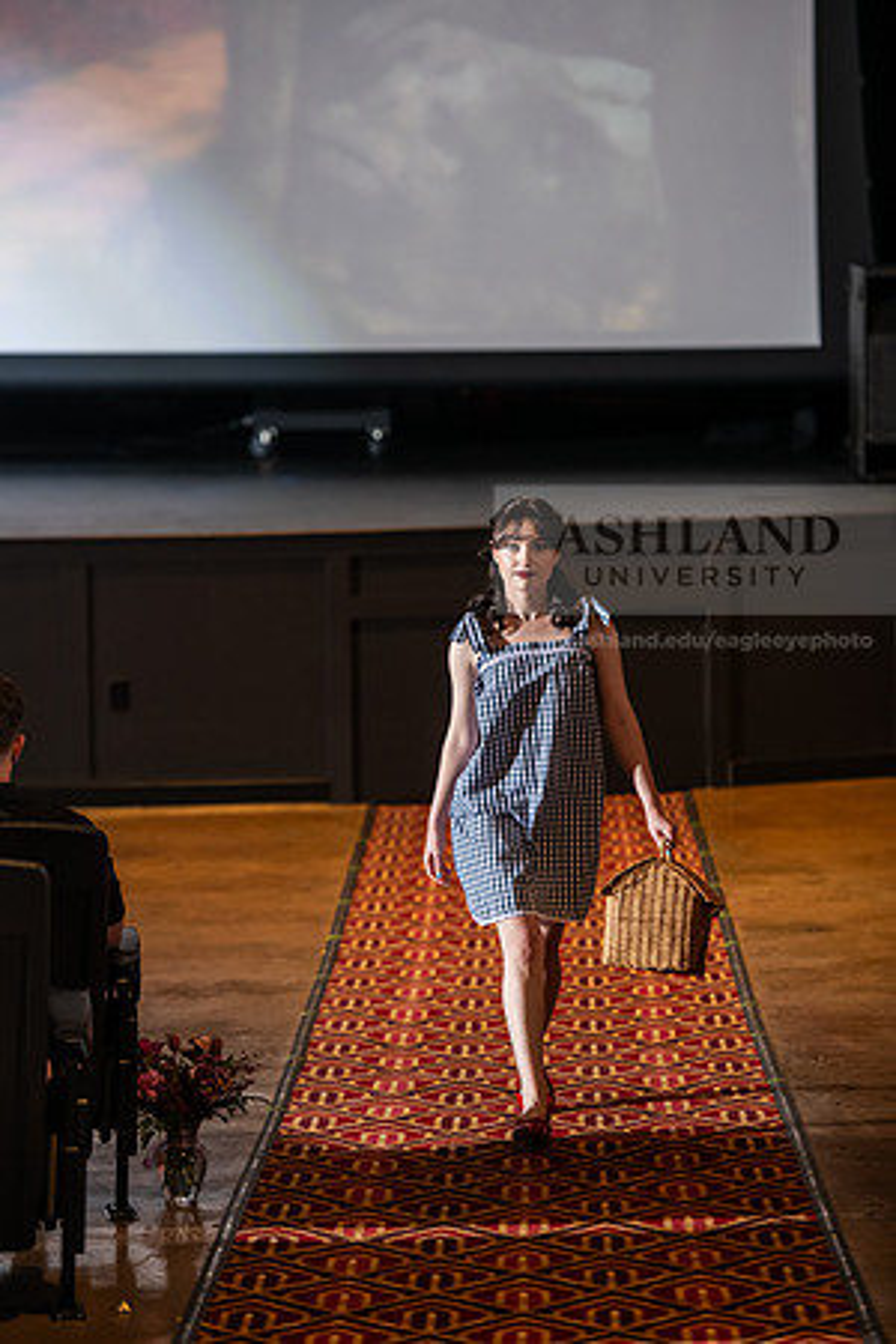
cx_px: 448
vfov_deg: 14.7
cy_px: 672
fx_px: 5226
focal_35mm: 140
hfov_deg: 9.8
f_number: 3.2
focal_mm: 140
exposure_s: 1/250
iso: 2500
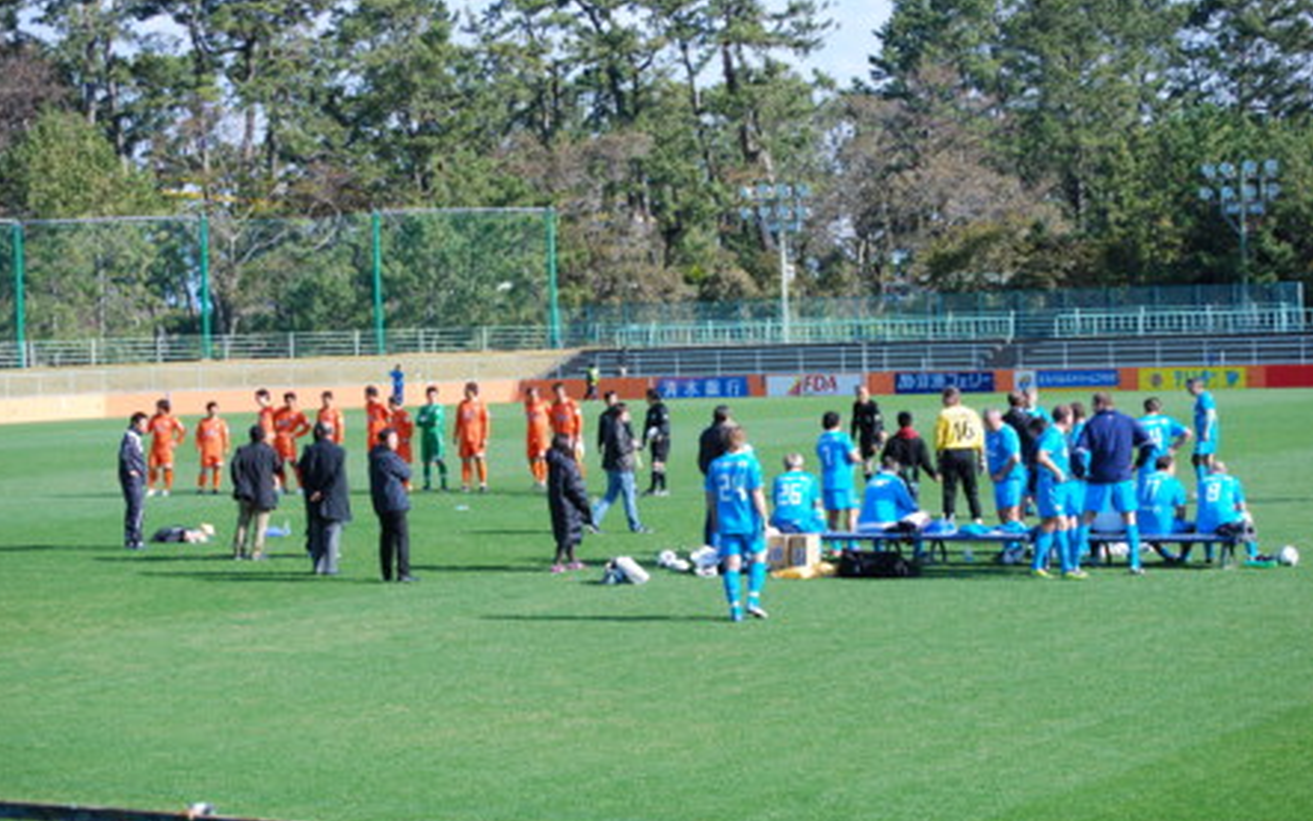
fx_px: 3061
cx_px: 649
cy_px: 410
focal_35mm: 86
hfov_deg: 24.2
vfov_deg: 15.3
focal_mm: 55
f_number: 6.3
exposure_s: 1/160
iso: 100
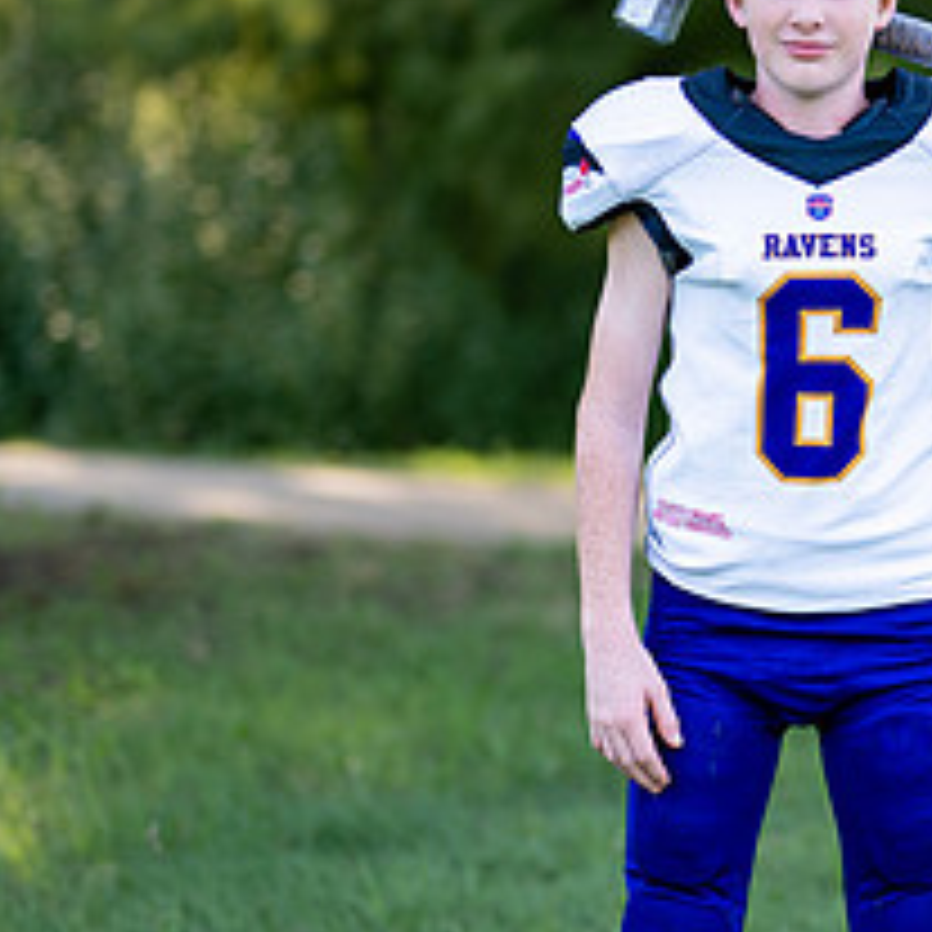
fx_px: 4782
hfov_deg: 11.0
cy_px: 532
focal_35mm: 157
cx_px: 887
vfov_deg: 11.1
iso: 100
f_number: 1.2
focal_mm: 50
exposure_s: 1/1250
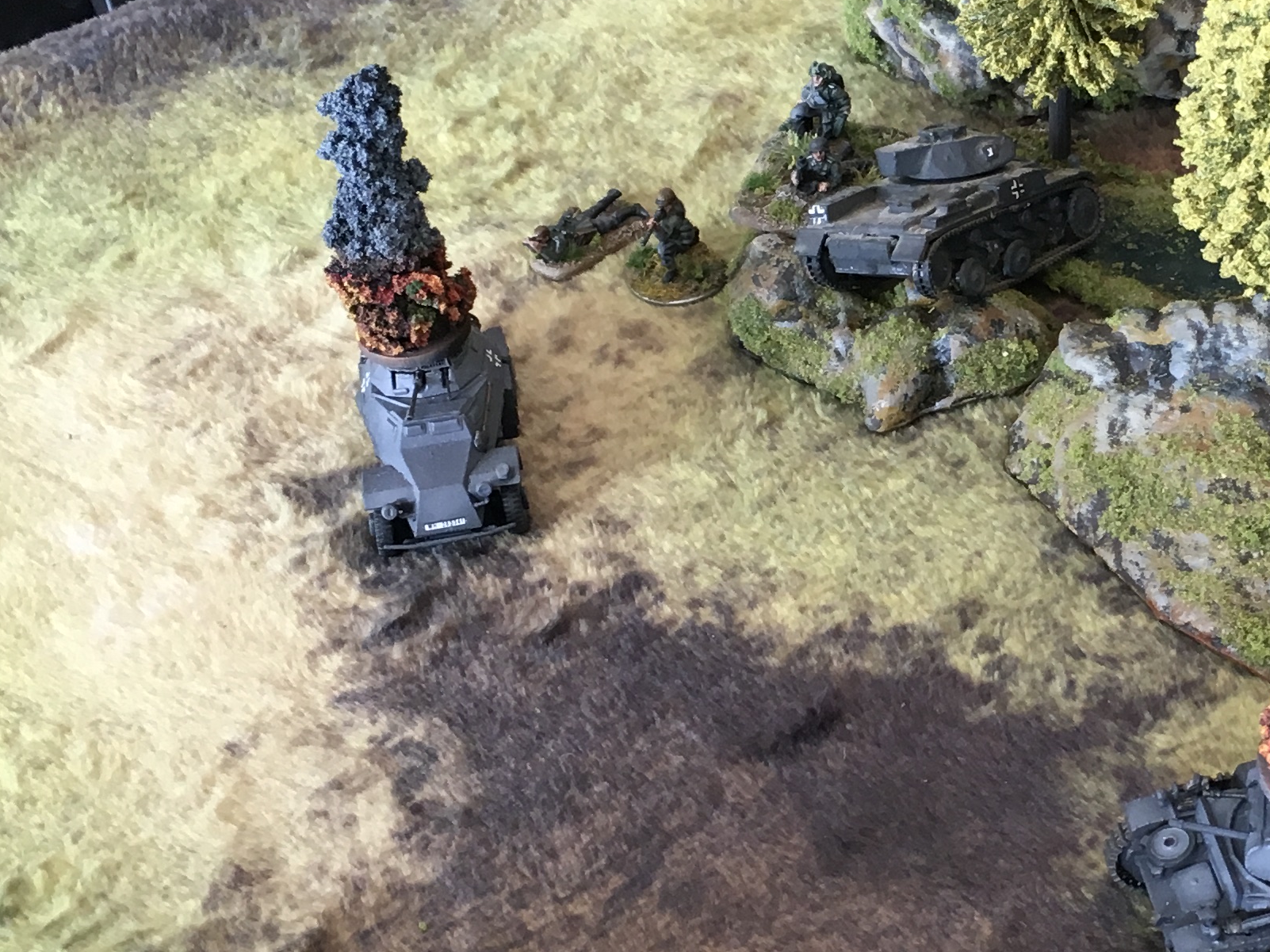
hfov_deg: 25.8
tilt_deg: -38.9
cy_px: 413
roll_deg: +1.1
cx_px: 1151
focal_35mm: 73
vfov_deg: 20.2
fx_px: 2678
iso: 32
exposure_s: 1/33
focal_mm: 4.15
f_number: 2.2
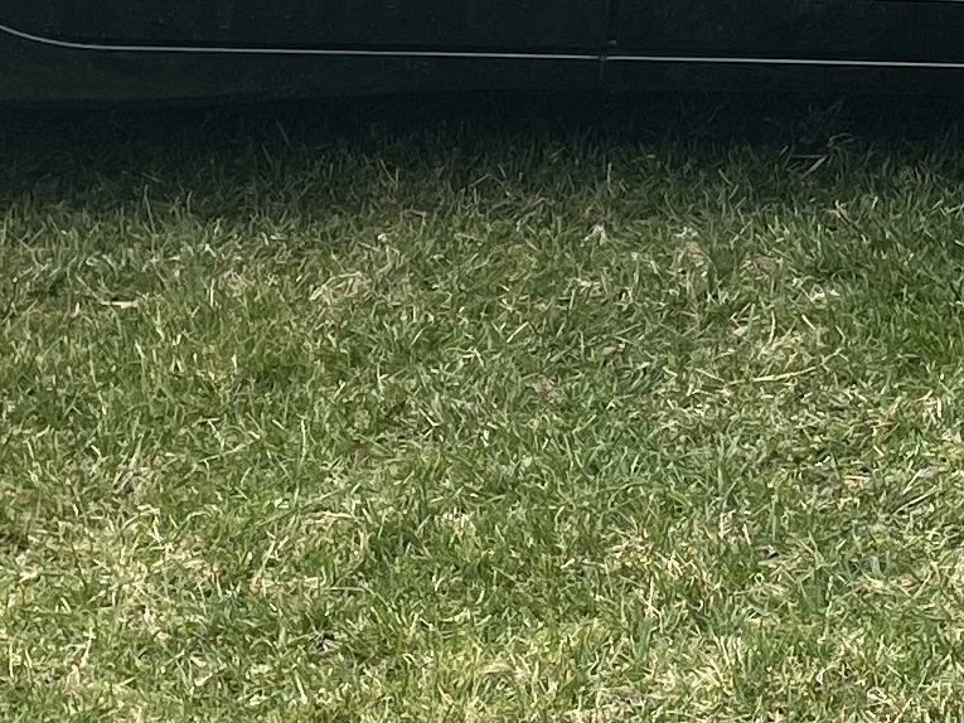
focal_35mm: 137
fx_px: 3816
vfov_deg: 10.7
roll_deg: +1.7
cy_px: -111
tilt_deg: -7.0
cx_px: 849
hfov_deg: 14.3
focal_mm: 4.2
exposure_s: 1/651
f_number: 1.6
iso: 32
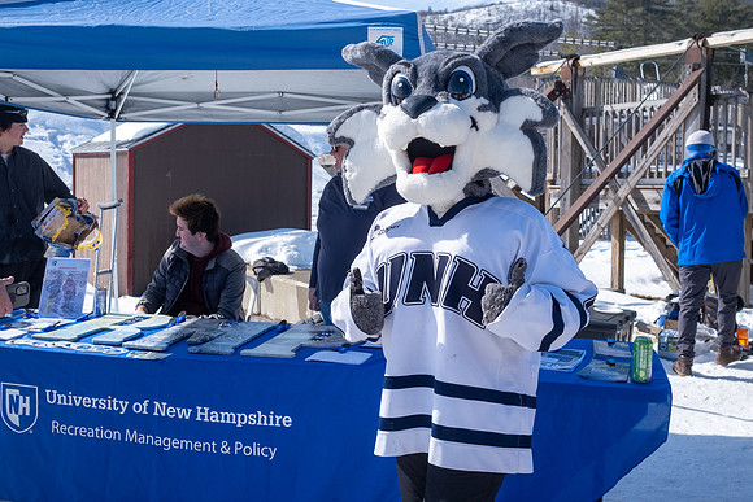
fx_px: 800
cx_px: 411
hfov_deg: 50.4
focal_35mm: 38
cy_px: 228
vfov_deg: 34.9
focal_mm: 23
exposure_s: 1/1000
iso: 320
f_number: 5.6
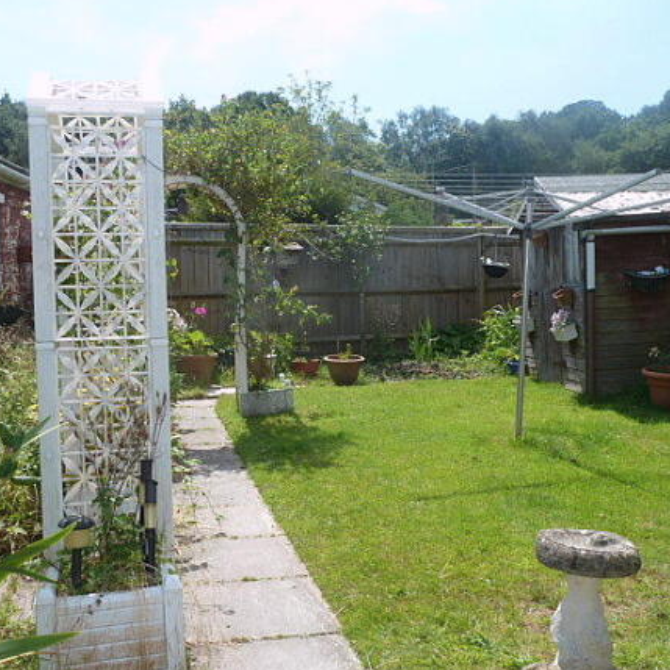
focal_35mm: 42
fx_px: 920
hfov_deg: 40.0
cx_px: 313
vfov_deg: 40.0
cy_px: 333
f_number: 4.5
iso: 100
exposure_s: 1/500
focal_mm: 5.7
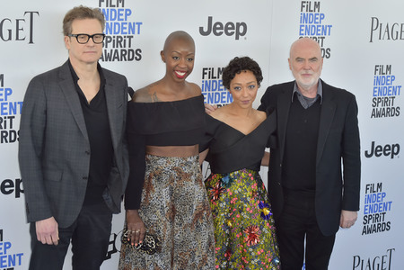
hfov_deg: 28.8
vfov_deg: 19.5
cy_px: 135
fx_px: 785
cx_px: 202
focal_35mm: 70
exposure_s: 1/320
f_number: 6.3
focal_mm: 70
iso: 500
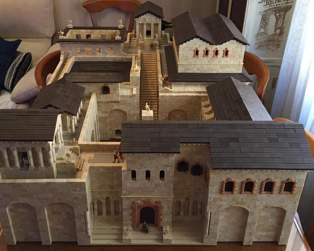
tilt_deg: -28.2
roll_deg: -0.8
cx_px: 148
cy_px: 126
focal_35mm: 31
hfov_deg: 57.1
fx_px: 288
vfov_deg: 47.1
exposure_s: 1/33
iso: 250
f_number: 2.2
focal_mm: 4.15
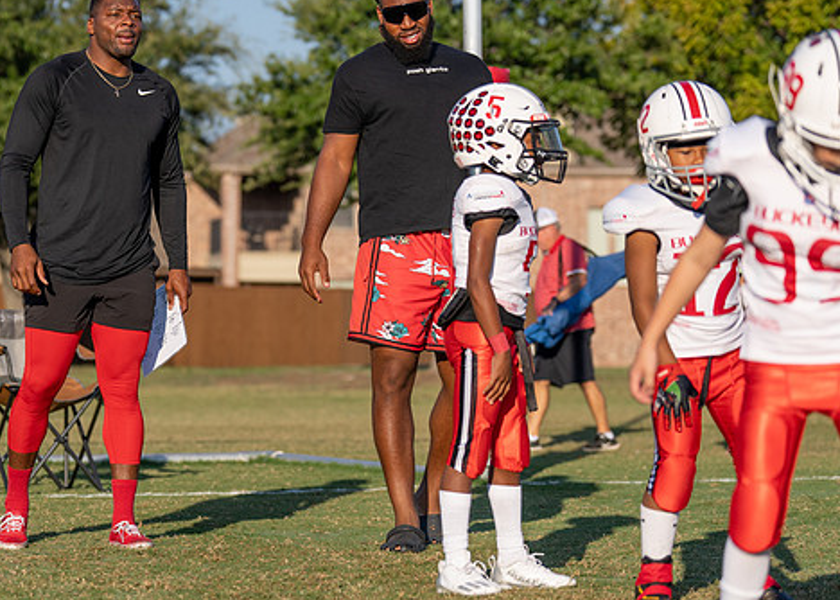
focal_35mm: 152
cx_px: 216
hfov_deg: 13.2
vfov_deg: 9.4
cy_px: 228
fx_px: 3625
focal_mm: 91
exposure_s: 1/2000
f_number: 2.8
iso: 100
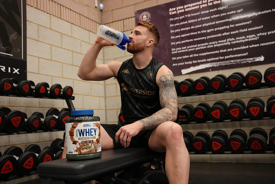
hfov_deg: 51.9
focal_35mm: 37
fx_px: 283
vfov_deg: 36.0
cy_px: 92
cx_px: 138
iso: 6400
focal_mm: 37
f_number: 4
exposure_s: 1/160
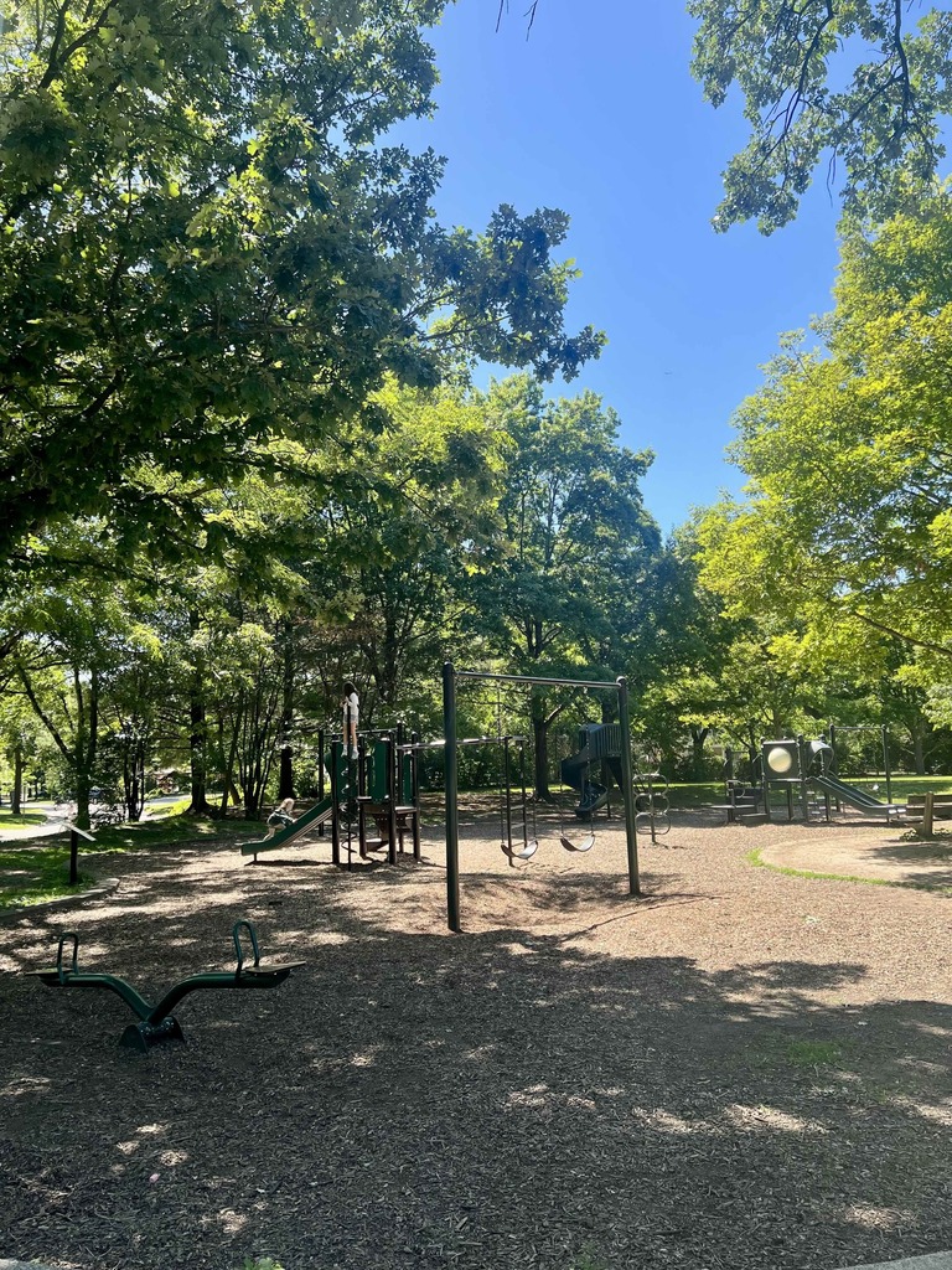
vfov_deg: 67.3
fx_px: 953
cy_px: 635
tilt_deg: +8.4
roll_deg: +1.7
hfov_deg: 53.1
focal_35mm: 26
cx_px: 476
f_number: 1.5
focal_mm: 5.7
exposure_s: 1/1124
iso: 50
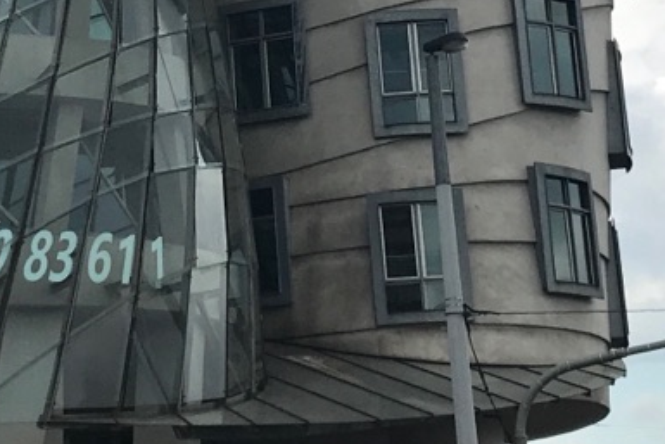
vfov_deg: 11.2
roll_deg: +2.8
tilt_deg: +17.9
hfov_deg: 16.8
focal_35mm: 121
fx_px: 2236
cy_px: -3
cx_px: 130
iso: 20
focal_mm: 3.99
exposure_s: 1/2128
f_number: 1.8
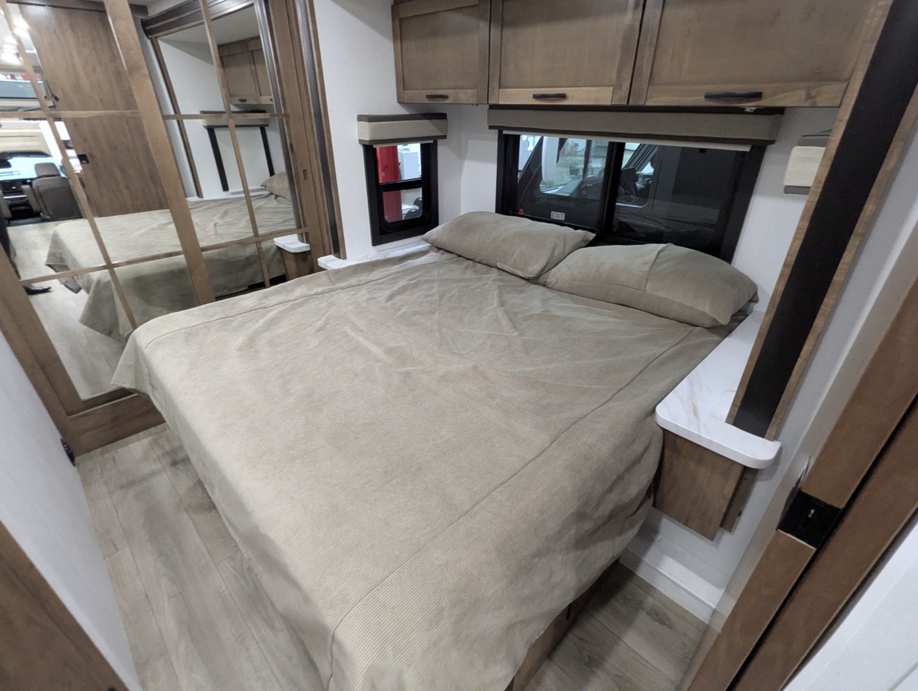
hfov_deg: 94.4
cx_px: 459
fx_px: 425
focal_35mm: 16
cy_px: 346
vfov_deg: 78.2
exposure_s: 1/40.6
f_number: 2.2
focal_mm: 2.35
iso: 634
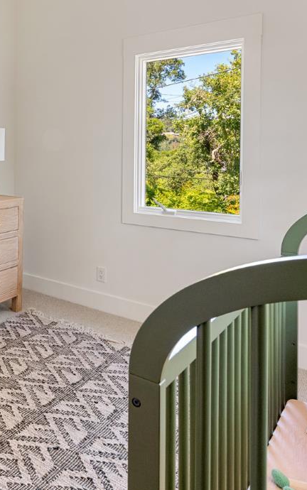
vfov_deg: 60.1
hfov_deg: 33.5
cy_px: 173
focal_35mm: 31
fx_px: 414
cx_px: -56
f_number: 9
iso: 800
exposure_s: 1/20
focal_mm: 14
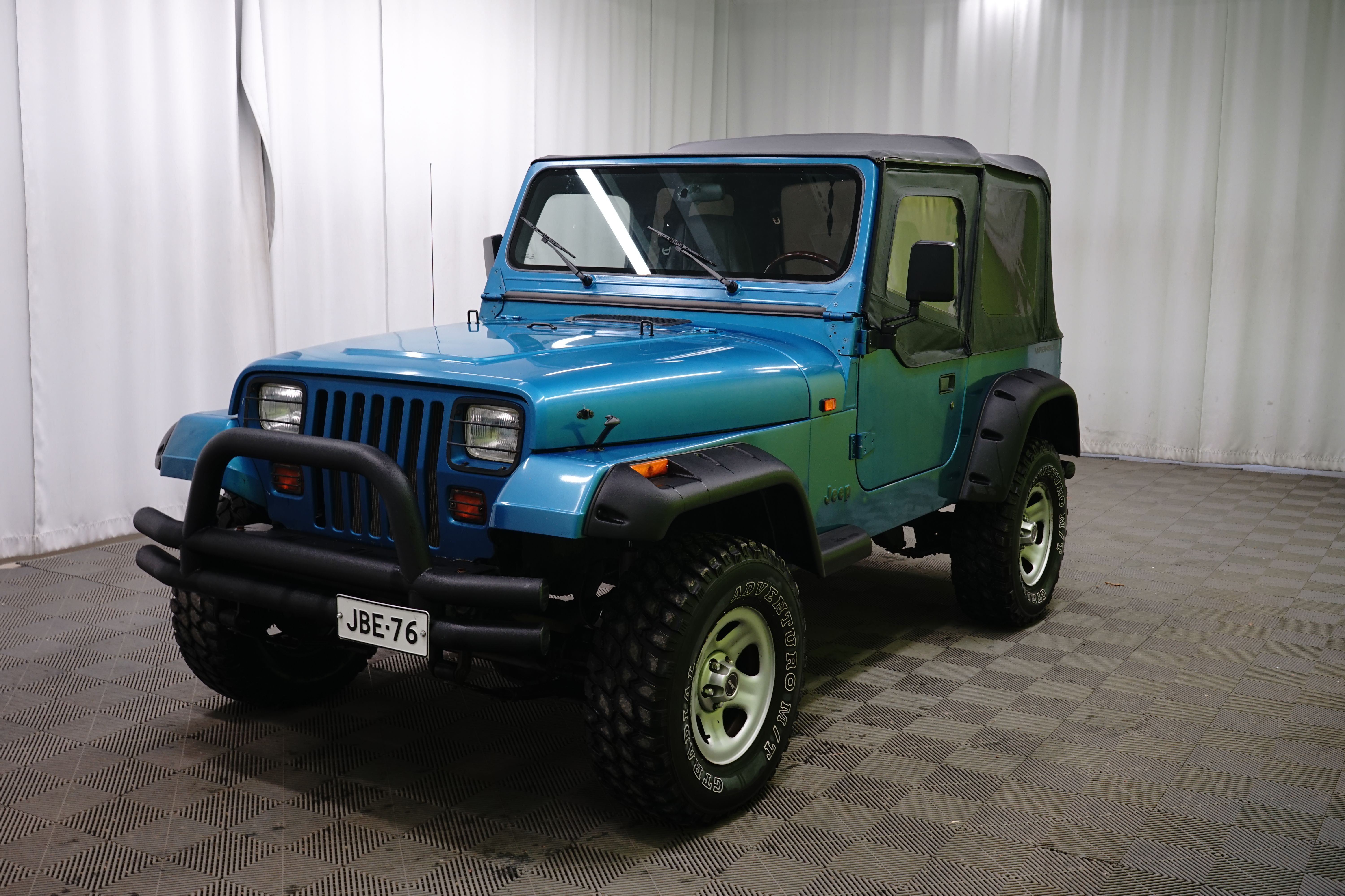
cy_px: 448
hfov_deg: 51.9
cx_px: 672
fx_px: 1382
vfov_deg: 35.9
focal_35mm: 37
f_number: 8
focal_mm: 37
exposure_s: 1/6
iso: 500
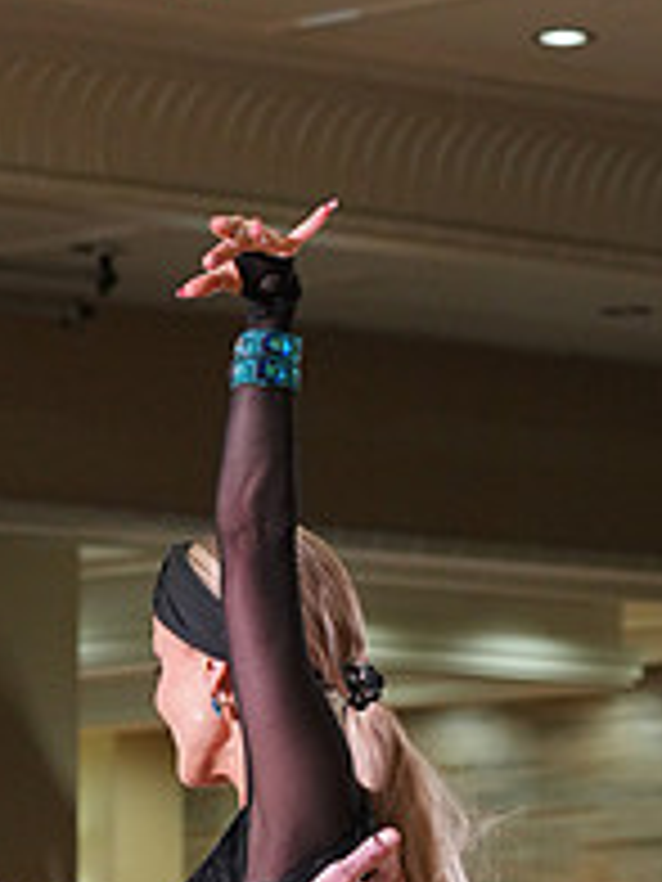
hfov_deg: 6.1
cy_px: 1242
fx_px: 6171
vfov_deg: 8.0
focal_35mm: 242
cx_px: 20
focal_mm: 85
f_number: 5.6
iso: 2500
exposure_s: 1/200
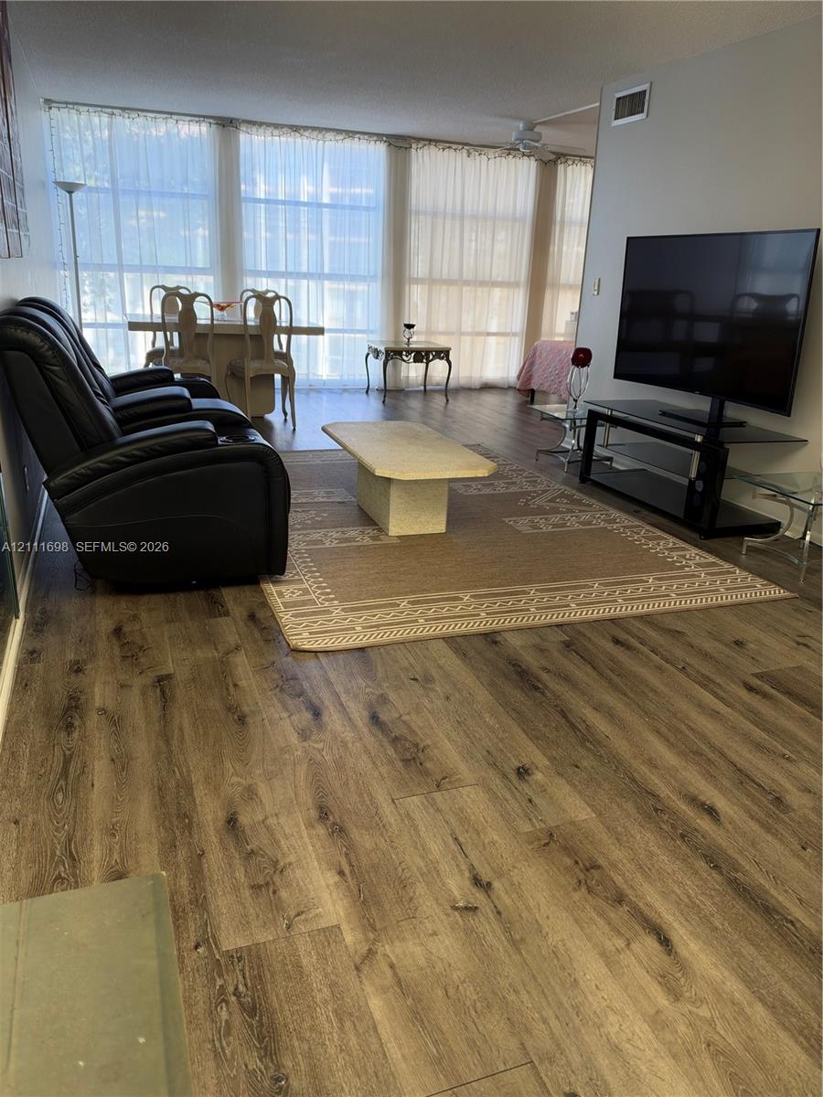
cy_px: 548
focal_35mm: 24
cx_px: 412
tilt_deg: -19.5
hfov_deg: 56.8
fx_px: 761
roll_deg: -2.0
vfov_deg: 71.6
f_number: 1.48
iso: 200
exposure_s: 1/192
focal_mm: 6.93
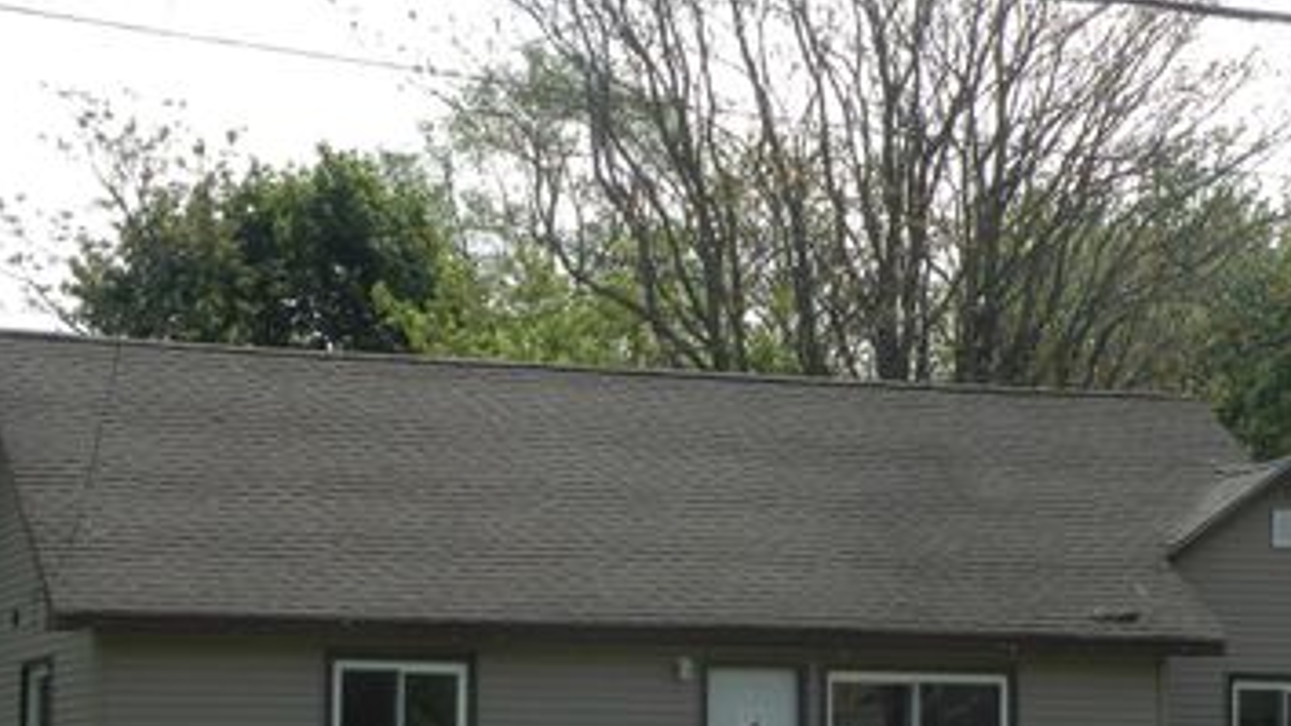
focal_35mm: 103
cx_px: 722
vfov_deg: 11.7
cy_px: 560
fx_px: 3525
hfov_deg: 20.7
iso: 64
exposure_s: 1/182
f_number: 5.6
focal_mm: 11.9
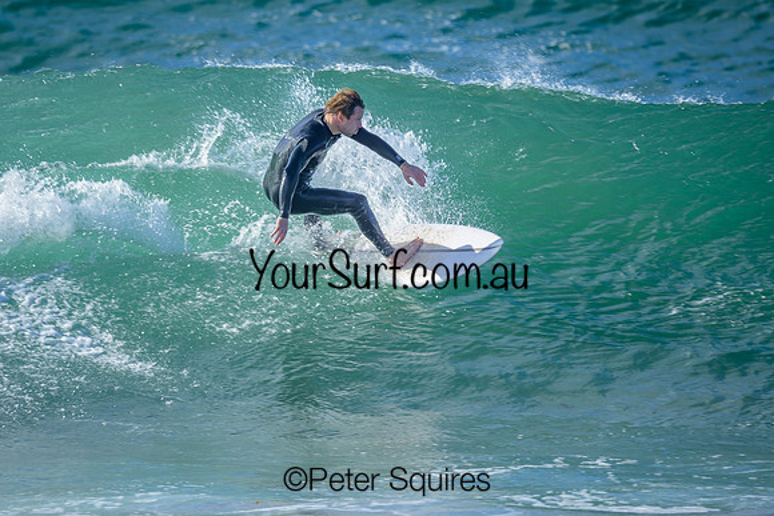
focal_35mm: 1100
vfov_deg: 1.3
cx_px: 271
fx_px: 23651
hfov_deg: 1.9
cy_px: 238
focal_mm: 800
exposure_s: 1/320
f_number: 6.3
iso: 32
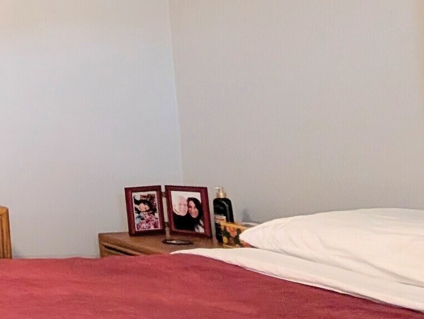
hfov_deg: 23.2
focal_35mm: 48
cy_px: 107
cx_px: -318
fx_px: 589
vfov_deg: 30.1
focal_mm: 2.02
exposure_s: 1/60
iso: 128
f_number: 1.7
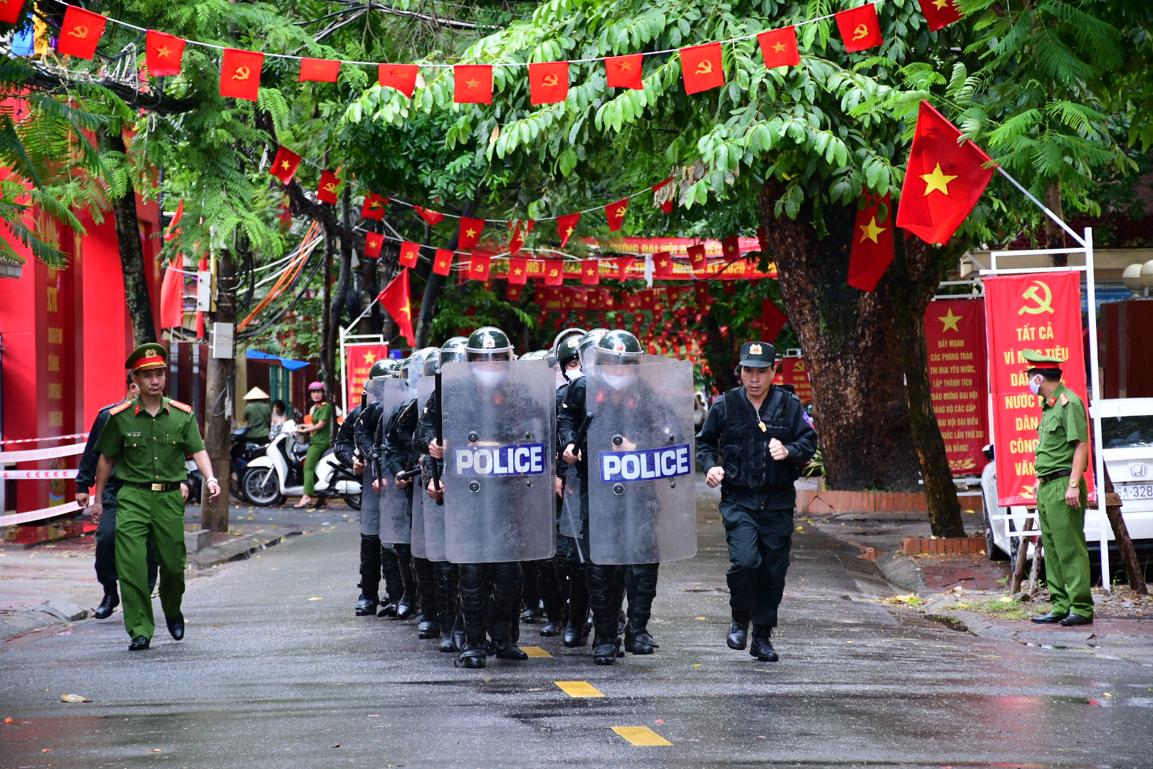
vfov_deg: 10.2
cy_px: 384
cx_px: 576
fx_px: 4323
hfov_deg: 15.2
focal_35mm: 135
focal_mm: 90
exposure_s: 1/200
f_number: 5.3
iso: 1000
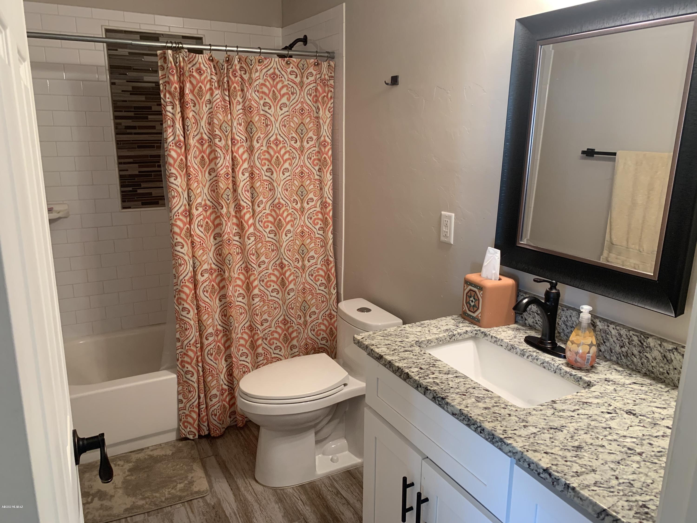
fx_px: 524
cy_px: 262
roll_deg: -0.3
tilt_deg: -13.5
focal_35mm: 26
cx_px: 348
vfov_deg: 53.1
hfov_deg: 67.3
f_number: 1.8
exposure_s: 1/60
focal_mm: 4.25
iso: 160
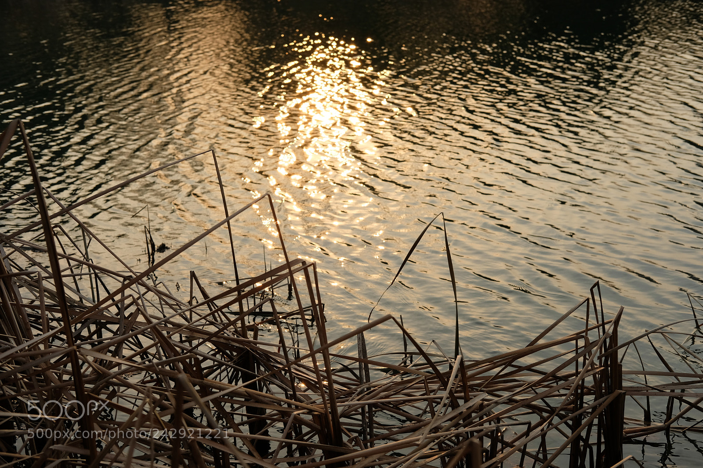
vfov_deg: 25.5
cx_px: 352
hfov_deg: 37.5
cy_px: 234
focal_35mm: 53
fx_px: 1035
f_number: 5.6
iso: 400
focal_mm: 35
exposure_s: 1/1300
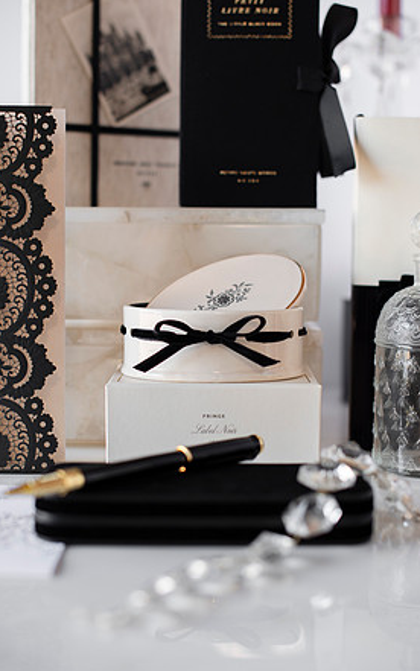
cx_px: 196
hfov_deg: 24.9
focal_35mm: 52
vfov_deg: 38.9
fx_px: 951
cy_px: 336
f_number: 2.8
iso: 200
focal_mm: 50
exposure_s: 1/100
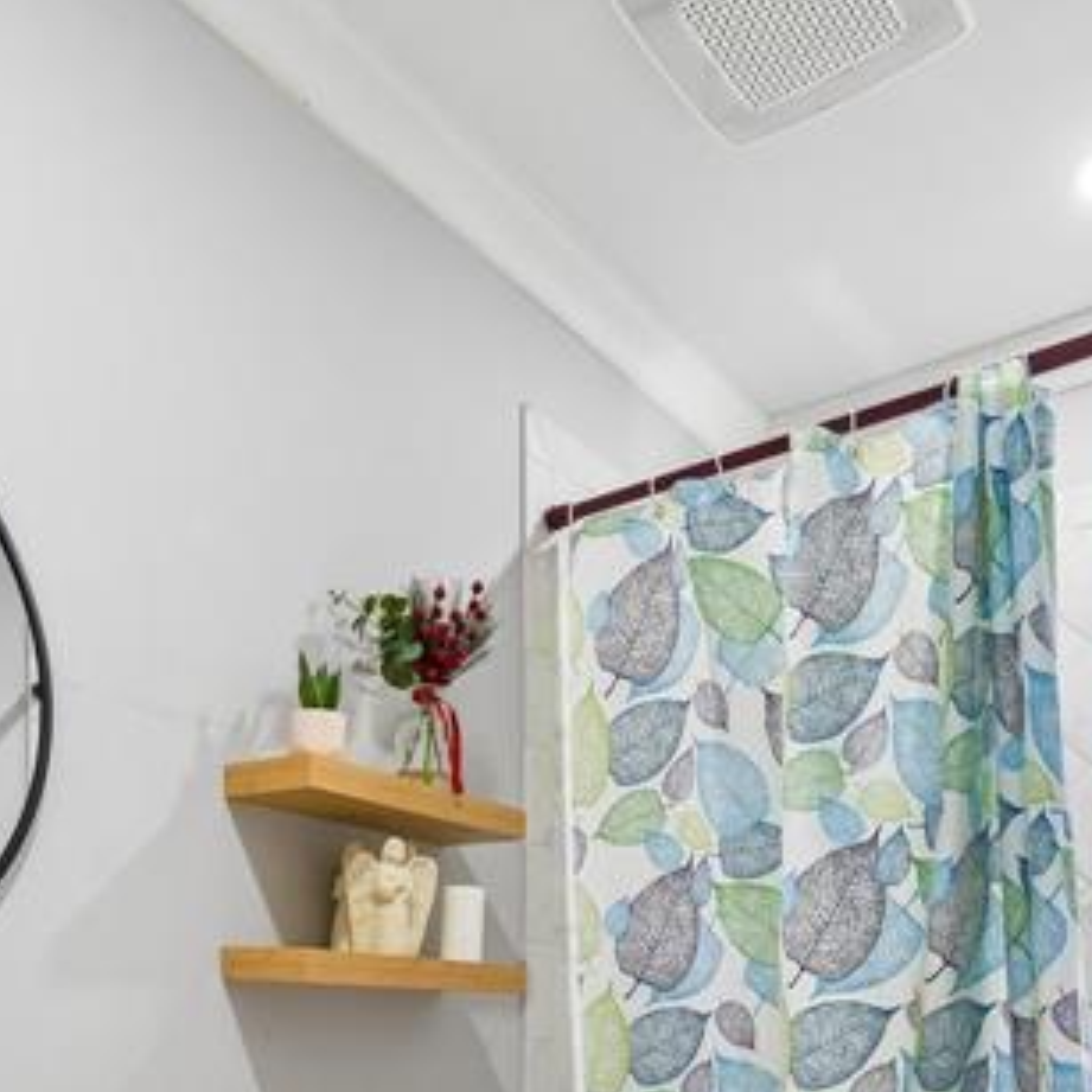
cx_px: 470
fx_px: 1213
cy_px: 1092
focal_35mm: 34
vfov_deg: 42.0
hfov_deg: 48.3
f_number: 5.6
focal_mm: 8
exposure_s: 1/6
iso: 125
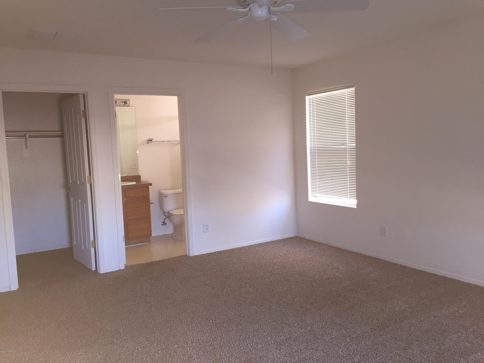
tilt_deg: -5.3
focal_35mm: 29
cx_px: 242
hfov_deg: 61.7
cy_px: 182
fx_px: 405
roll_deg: +1.9
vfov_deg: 48.2
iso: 100
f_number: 2.2
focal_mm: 4.15
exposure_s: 1/30
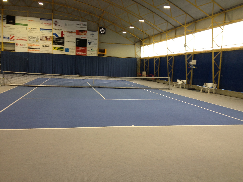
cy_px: 91
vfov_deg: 40.7
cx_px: 122
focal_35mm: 35
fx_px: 246
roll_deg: -2.3
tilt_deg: -8.5
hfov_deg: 52.6
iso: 64
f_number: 2.4
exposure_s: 1/20
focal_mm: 4.28
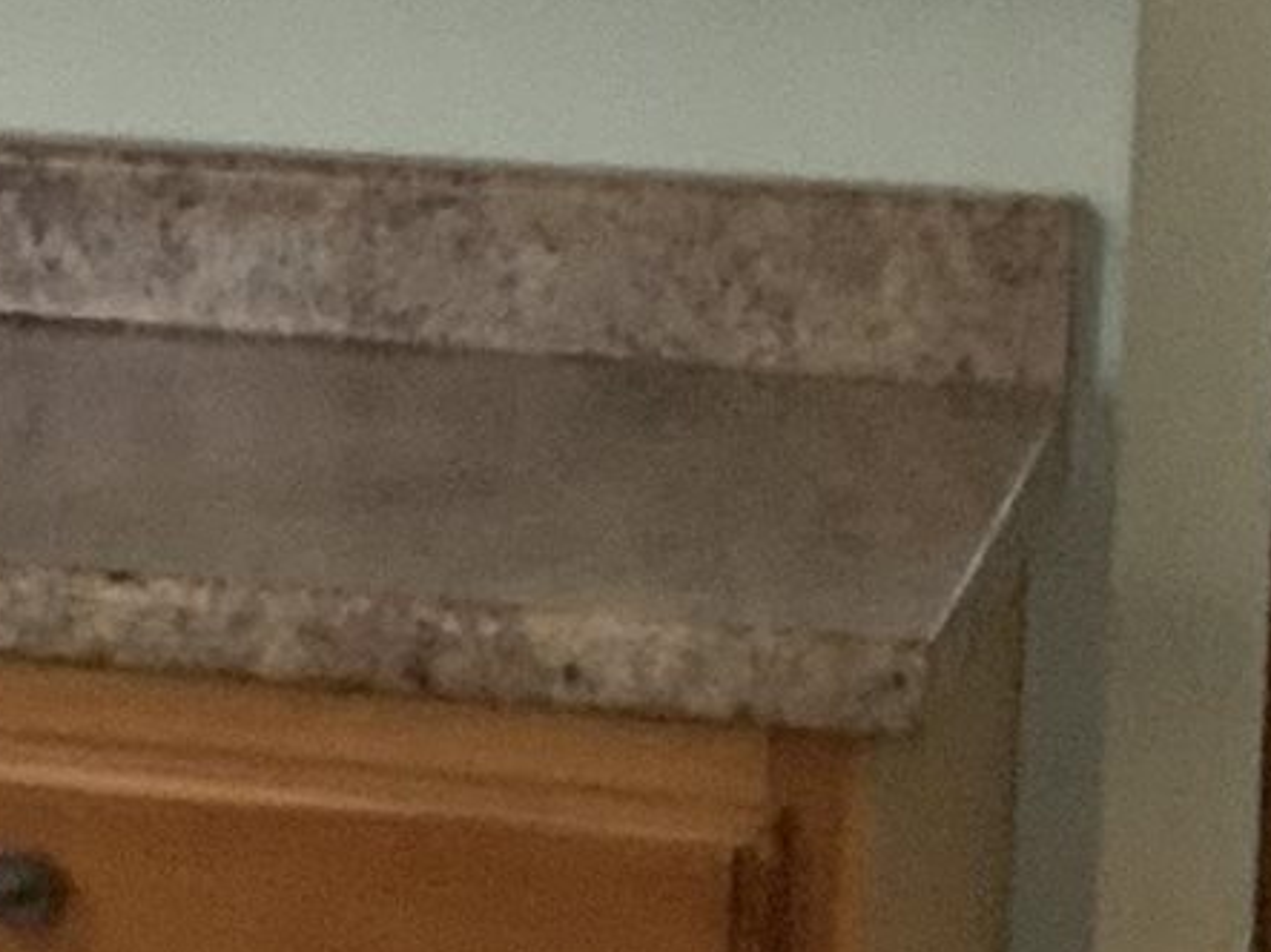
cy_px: -66
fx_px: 7378
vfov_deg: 7.3
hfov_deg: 8.5
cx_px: -2338
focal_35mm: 201
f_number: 1.8
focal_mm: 3
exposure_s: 1/60
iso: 160
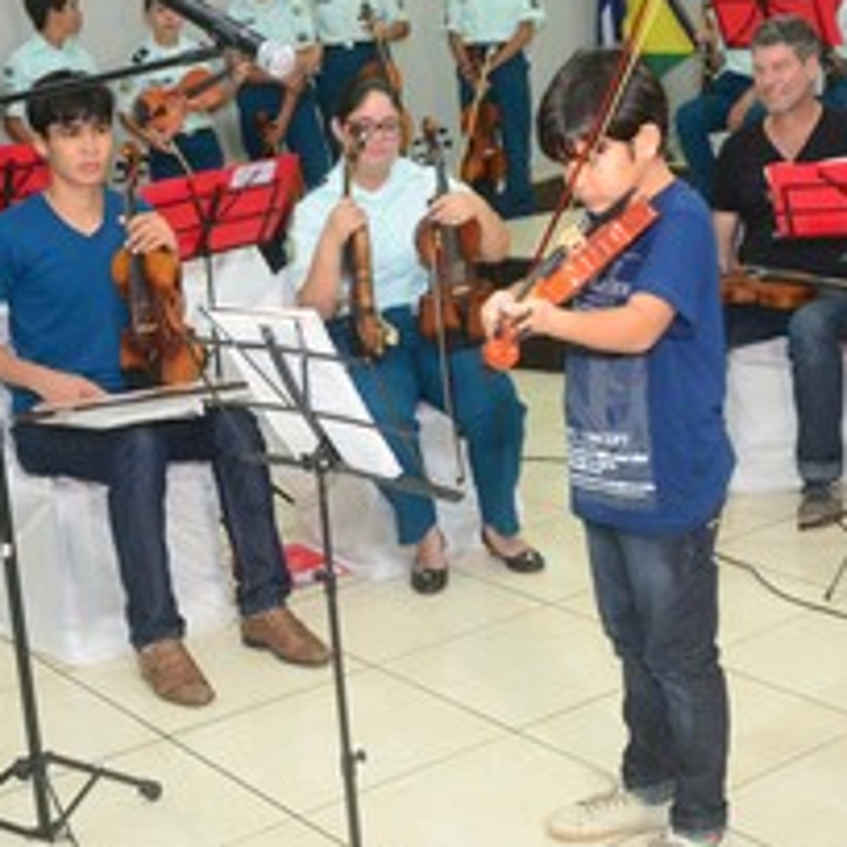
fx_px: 1716
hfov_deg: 27.4
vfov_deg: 27.7
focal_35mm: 62
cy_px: 370
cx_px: 623
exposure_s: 1/60
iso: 1600
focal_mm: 22
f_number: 3.8
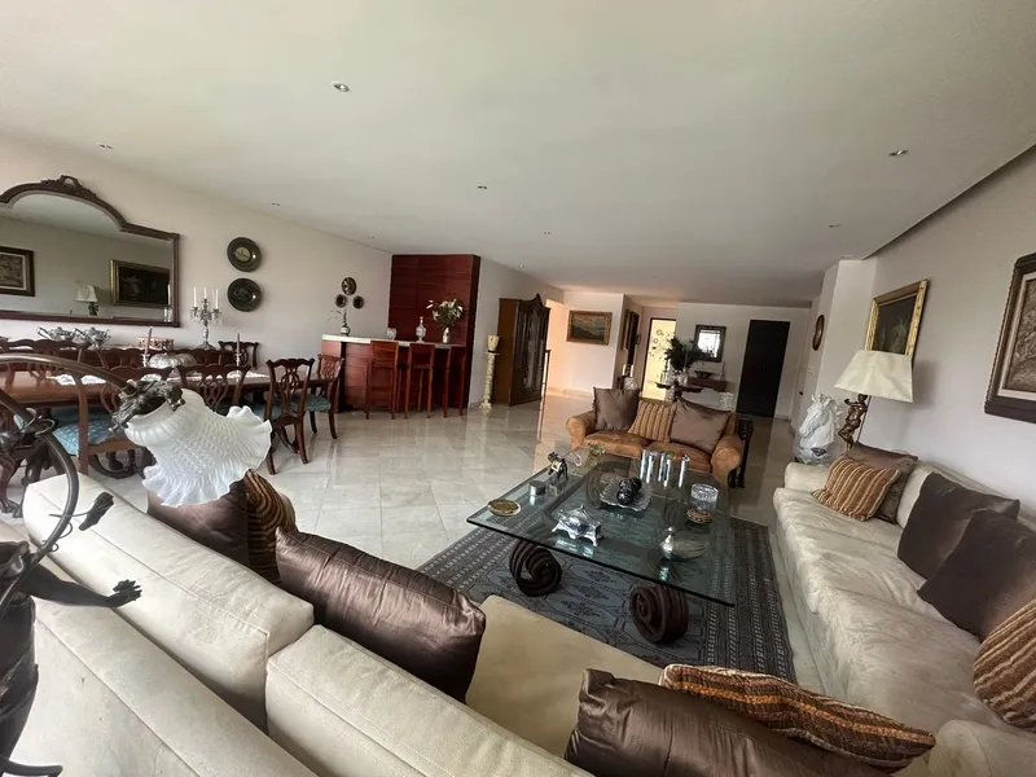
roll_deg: -5.6
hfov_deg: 102.1
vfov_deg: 85.7
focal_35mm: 14
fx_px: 419
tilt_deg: -6.9
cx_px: 518
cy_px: 388
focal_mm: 2.22
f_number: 2.2
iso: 250
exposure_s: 1/99
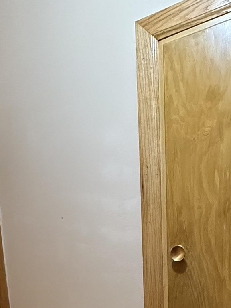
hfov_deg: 34.3
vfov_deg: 36.8
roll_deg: +3.0
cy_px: 348
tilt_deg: -11.1
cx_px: 106
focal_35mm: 42
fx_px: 374
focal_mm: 2.22
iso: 640
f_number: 2.2
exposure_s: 1/60
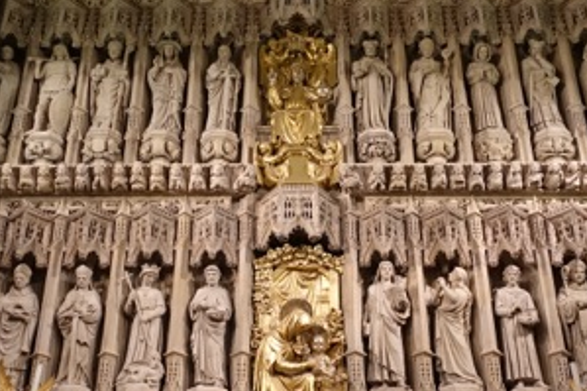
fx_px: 864
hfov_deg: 37.5
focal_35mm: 53
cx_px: 287
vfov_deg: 25.5
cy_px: 218
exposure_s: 1/40
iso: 800
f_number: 2.8
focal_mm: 11.93
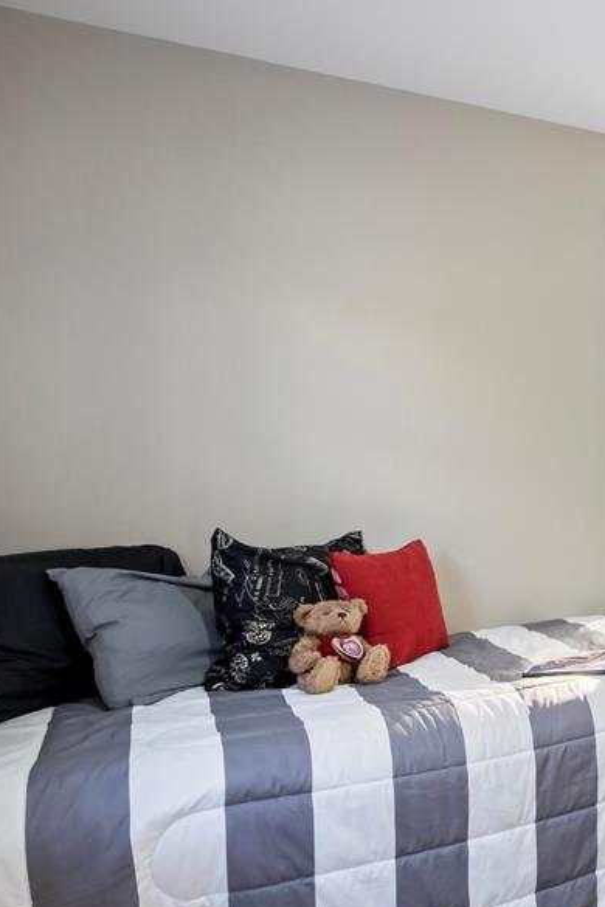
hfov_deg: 35.1
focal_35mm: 29
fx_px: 728
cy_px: 440
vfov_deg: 63.9
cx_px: 737
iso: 800
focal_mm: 11
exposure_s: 1/13
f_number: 8
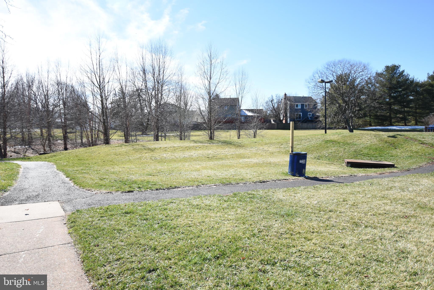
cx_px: 217
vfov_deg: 53.1
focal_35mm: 24
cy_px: 145
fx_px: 289
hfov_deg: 73.7
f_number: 3.5
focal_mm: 16
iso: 400
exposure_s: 1/2500
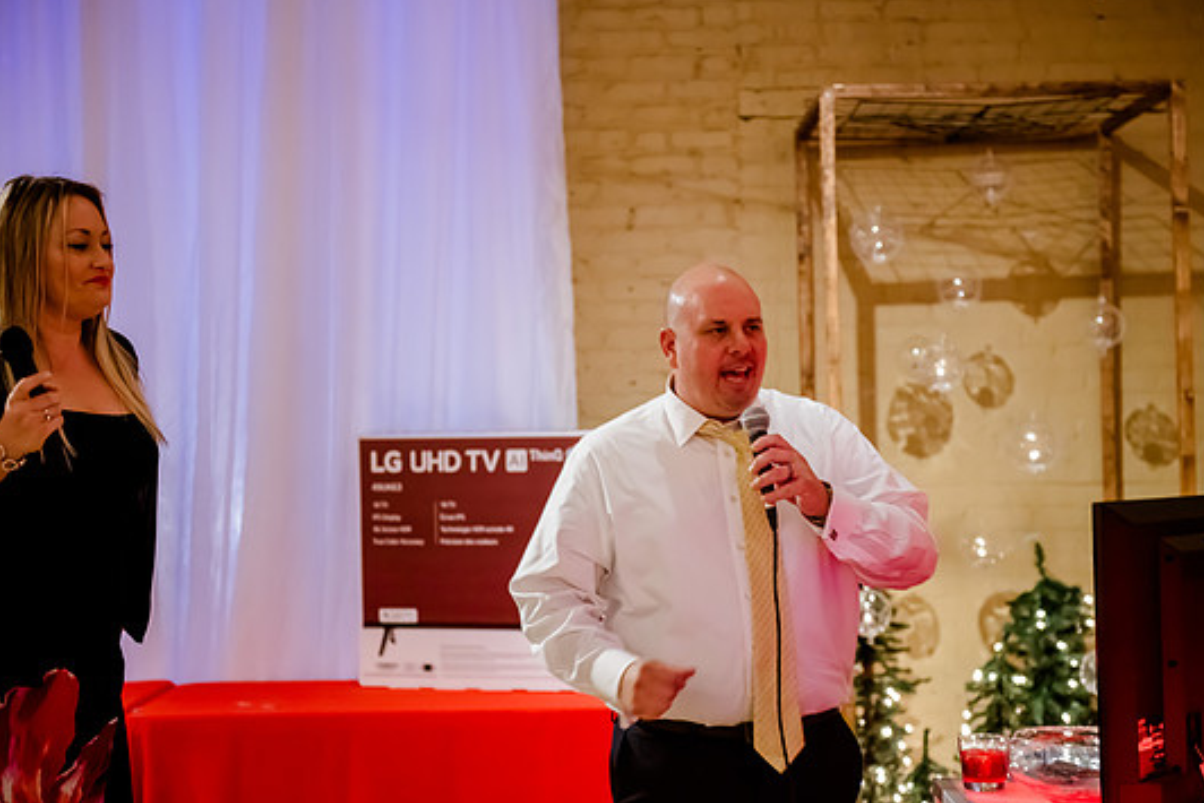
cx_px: 622
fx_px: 2208
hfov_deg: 30.5
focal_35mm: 66
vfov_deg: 20.6
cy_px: 426
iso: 5000
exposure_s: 1/80
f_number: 2.8
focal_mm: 60
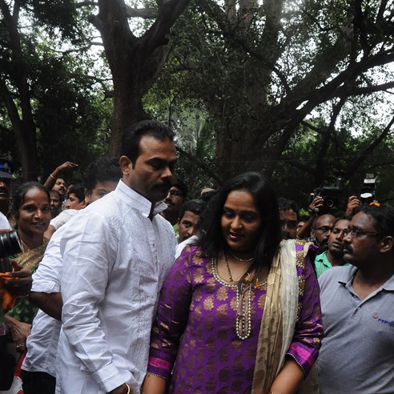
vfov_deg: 33.8
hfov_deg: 34.2
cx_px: 191
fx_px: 640
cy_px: 279
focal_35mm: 50
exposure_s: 1/125
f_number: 11
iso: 1250
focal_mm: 25
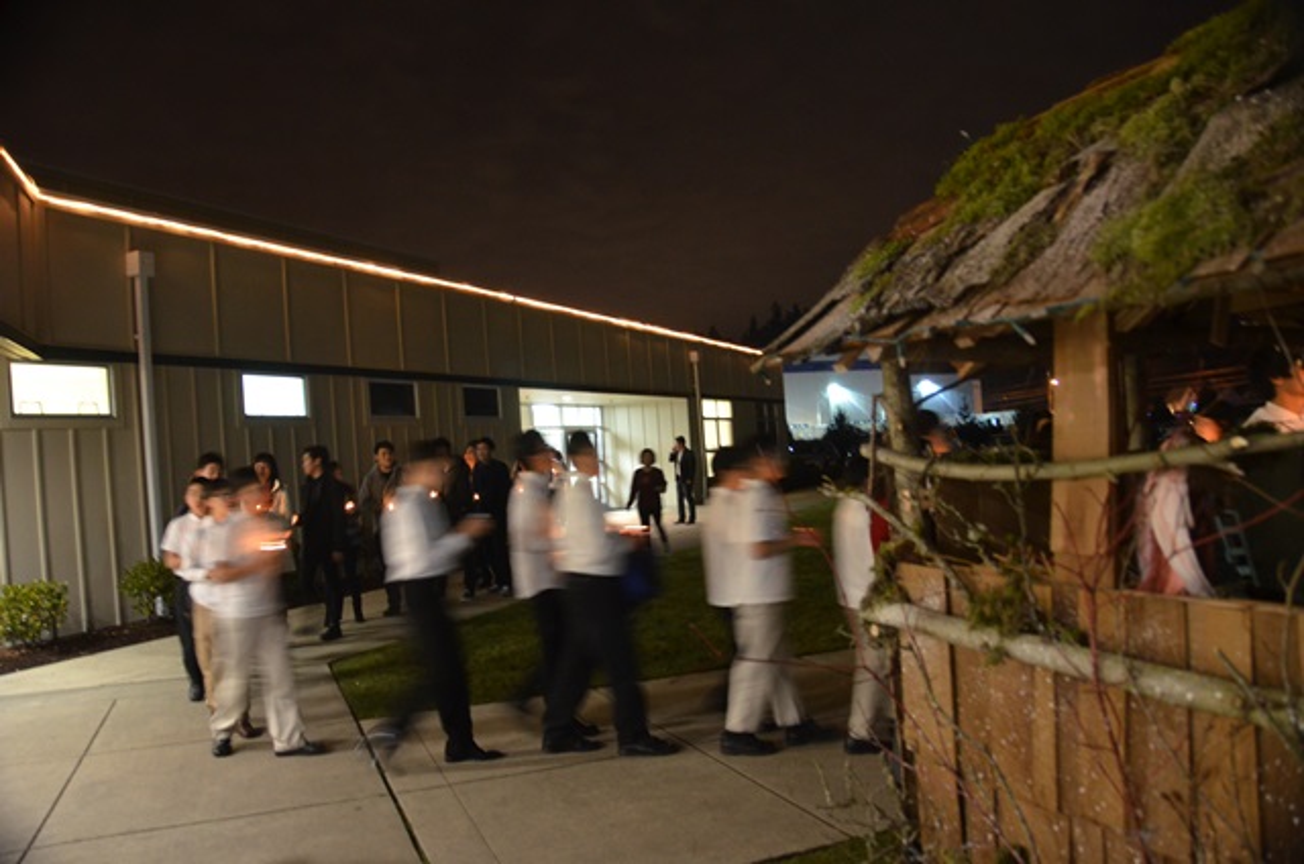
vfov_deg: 47.7
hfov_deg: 67.5
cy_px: 432
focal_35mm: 27
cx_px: 652
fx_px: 976
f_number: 3.5
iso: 1600
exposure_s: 1/5
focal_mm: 18
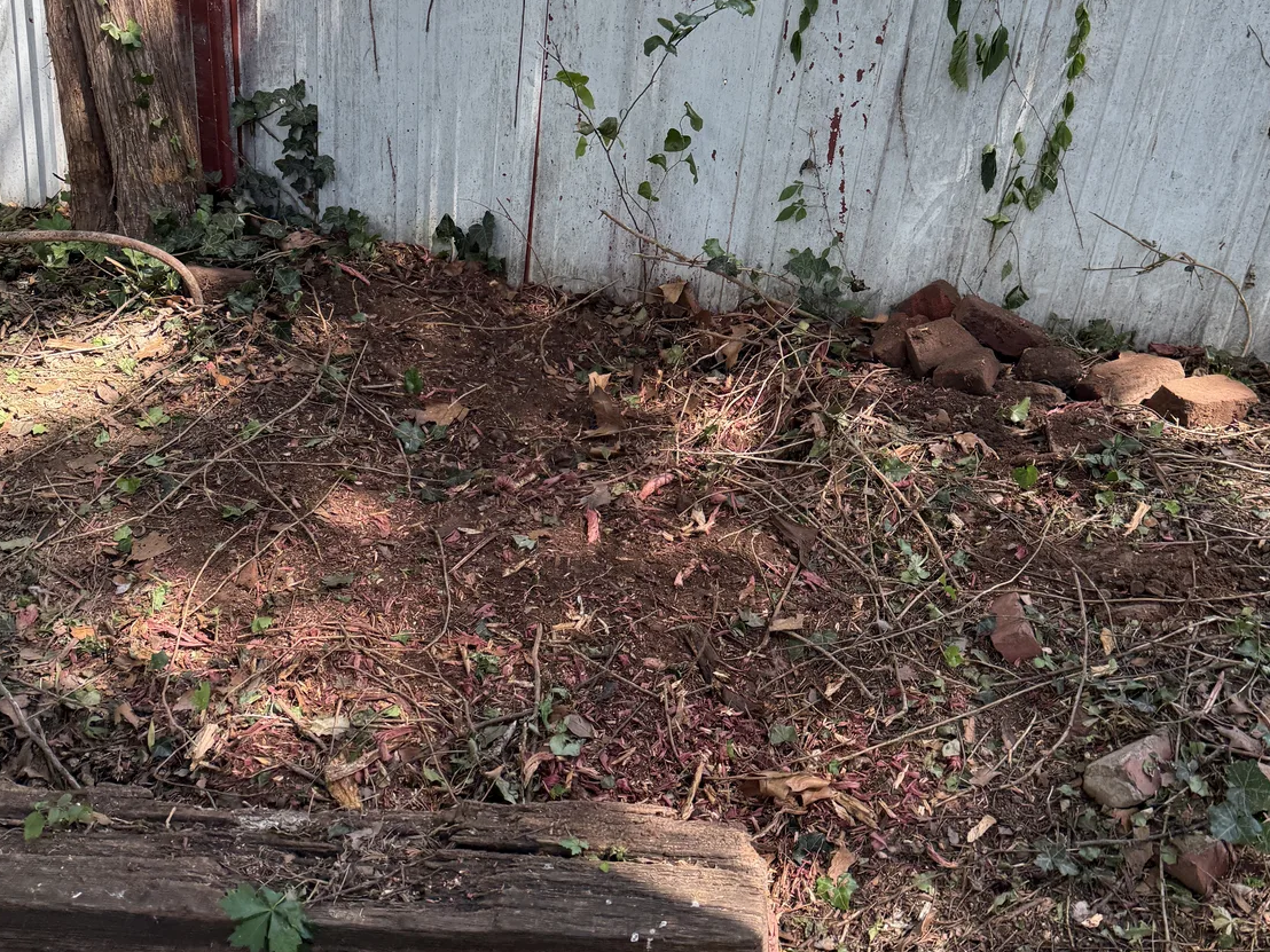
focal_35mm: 26
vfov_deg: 53.0
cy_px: 447
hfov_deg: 67.3
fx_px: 954
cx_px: 607
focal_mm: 6.76
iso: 100
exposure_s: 1/524
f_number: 1.78
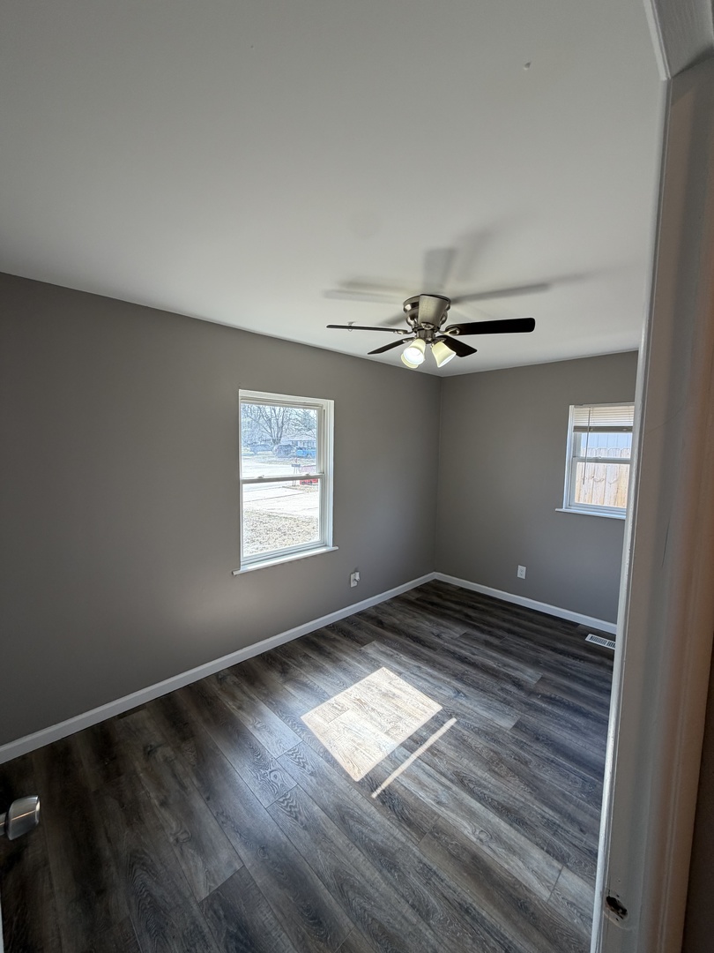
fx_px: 385
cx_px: 357
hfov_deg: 85.7
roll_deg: +0.0
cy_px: 476
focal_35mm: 14
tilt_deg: -4.5
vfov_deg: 102.1
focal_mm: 2.22
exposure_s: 1/120
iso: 80
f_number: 2.2
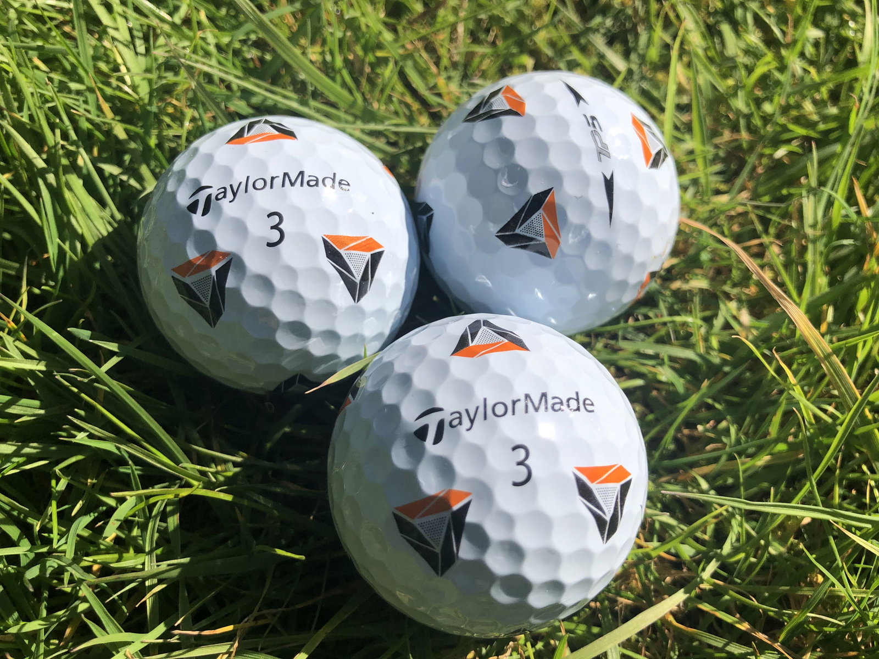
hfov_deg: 63.4
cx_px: 440
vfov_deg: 49.7
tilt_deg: -64.2
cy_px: 330
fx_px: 711
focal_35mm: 28
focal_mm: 4
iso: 25
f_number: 1.8
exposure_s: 1/2667
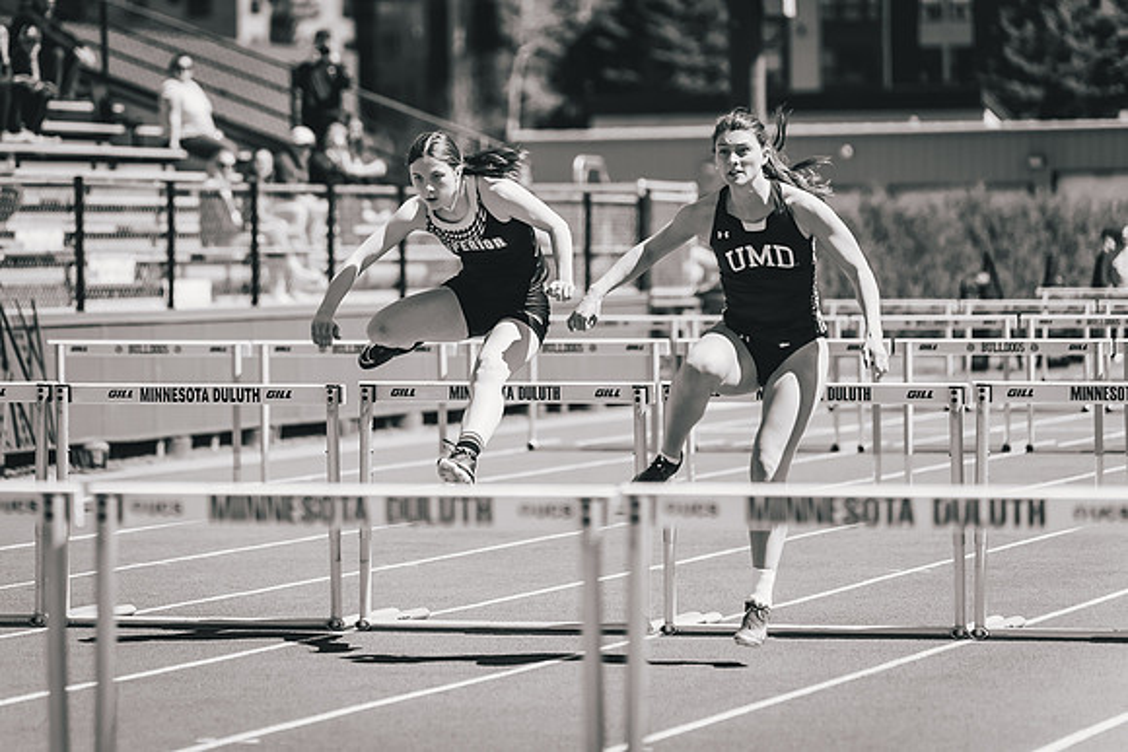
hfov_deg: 11.0
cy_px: 304
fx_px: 5865
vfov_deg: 7.3
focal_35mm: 187
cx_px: 463
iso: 200
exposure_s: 1/3200
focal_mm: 150
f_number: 2.8
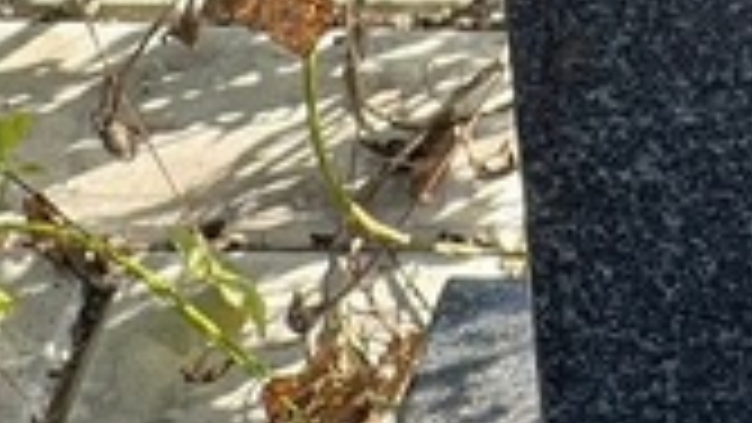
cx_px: 1481
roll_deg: +1.5
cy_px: -846
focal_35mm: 401
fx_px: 7997
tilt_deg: -25.1
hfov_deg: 5.3
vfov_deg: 3.0
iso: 32
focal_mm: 9
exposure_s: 1/105
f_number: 2.8
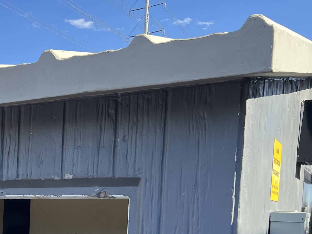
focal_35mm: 62
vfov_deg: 22.2
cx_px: -33
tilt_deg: -4.5
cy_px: 263
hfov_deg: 28.3
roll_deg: -0.7
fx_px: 559
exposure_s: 1/991
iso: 50
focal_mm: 5.7
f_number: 1.5
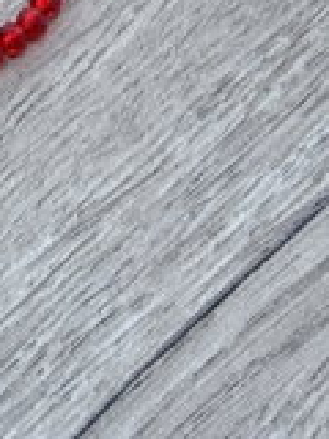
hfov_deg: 9.2
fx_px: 2028
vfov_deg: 11.9
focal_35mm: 160
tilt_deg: -51.4
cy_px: -188
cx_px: -38
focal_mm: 6.76
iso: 100
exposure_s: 1/50
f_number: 1.78
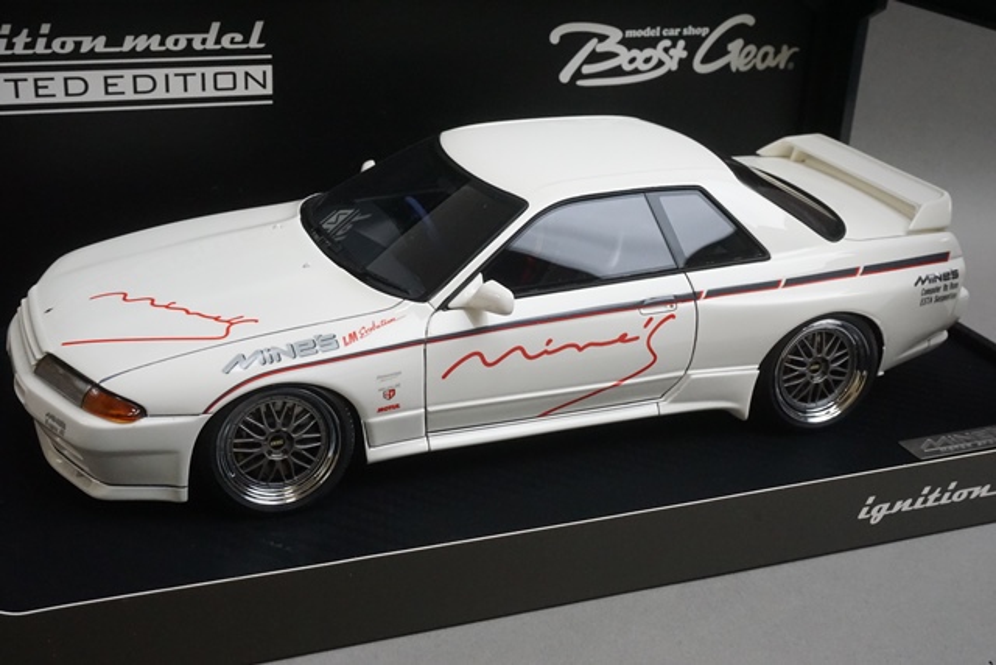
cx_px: 498
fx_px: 1328
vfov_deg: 28.1
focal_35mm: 48
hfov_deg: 41.1
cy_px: 332
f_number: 14
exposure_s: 1/20
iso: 3200
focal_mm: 32
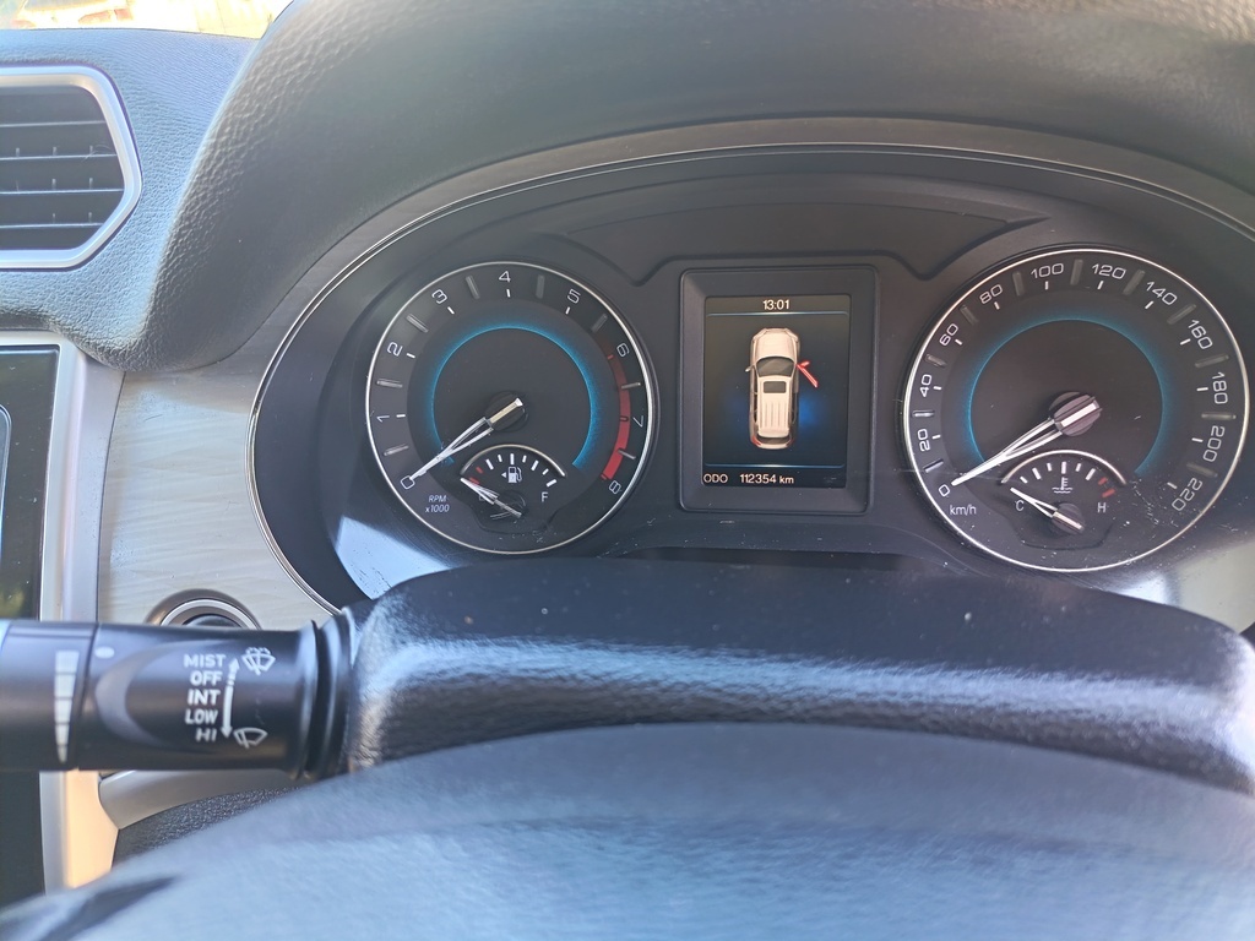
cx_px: 628
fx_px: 870
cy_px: 470
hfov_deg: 71.6
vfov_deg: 56.8
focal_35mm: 24
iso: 690
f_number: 1.75
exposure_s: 1/40
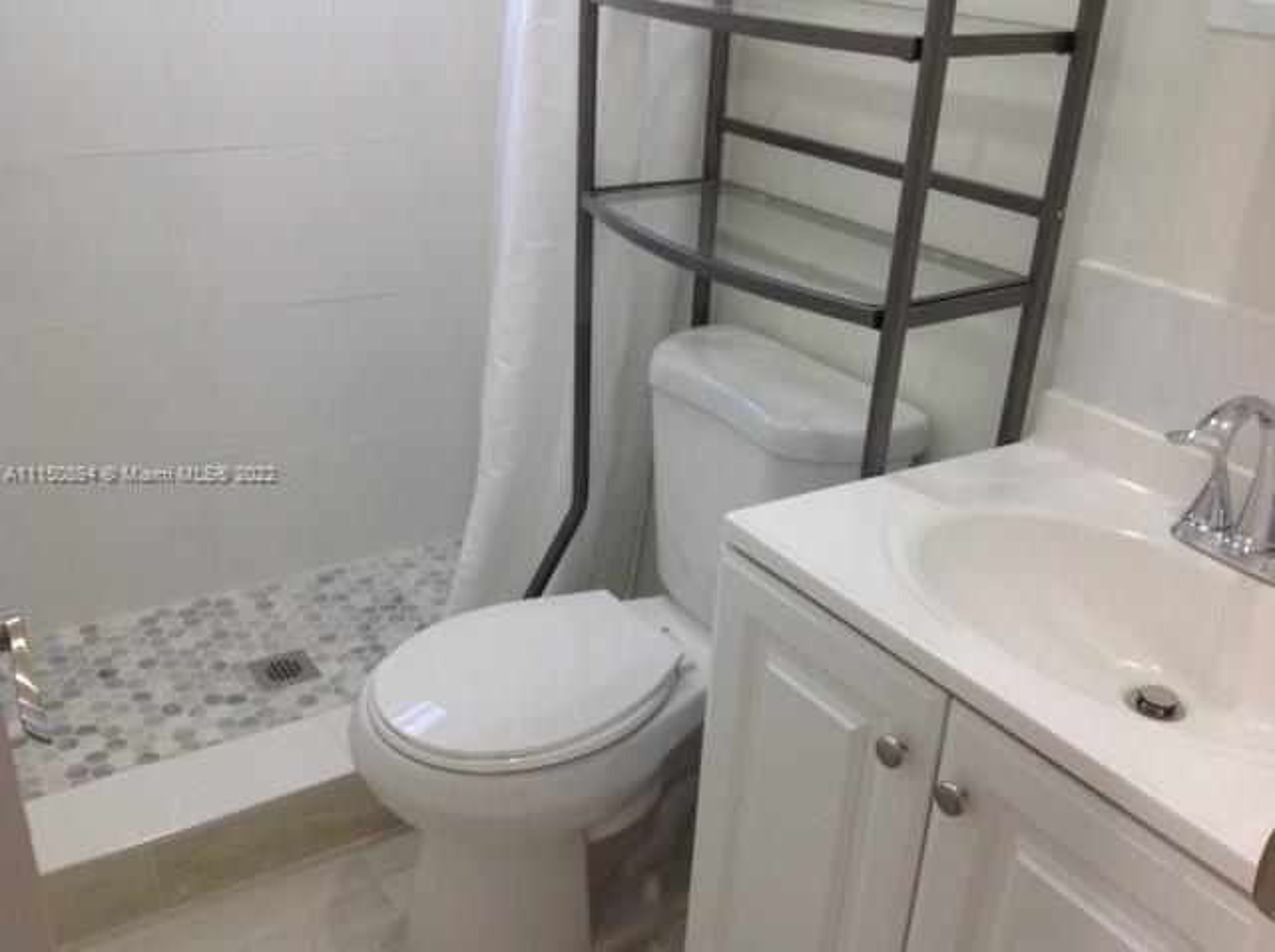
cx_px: 638
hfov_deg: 52.7
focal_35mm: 35
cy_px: 476
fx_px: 1287
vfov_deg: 40.6
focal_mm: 4.28
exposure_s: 1/40
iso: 64
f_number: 2.4
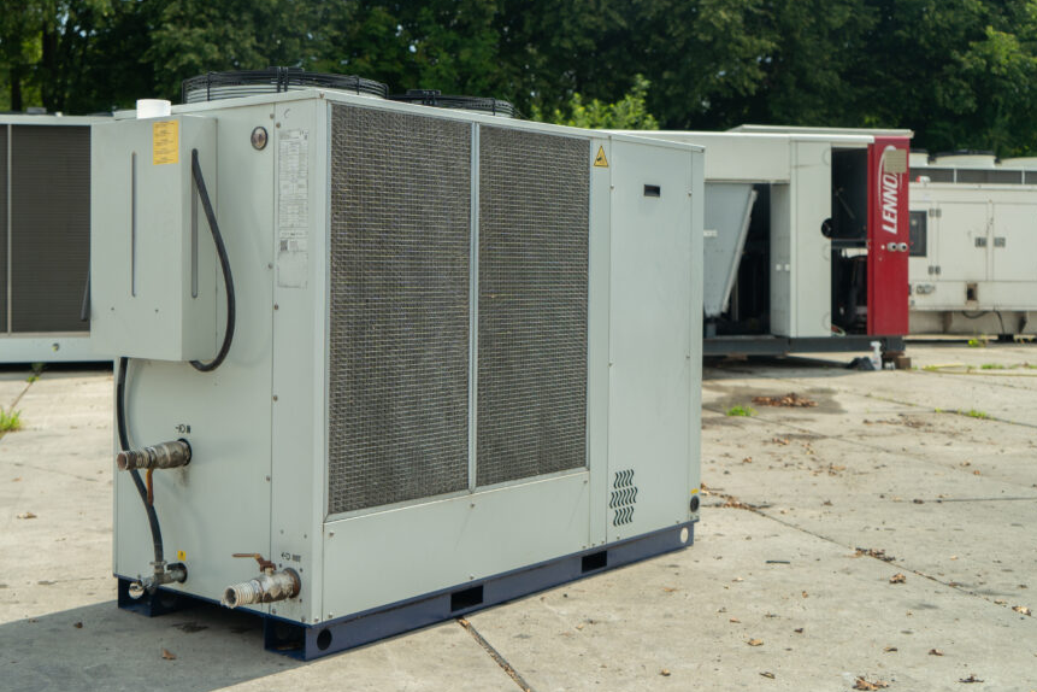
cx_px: 424
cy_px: 288
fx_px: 1267
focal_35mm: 44
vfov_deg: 30.5
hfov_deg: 44.3
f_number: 4
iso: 125
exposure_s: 1/500
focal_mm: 37
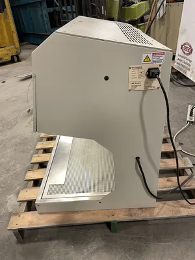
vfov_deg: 67.3
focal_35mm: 26
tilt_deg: -31.8
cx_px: 98
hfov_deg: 53.1
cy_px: 130
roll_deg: +5.8
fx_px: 195
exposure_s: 1/60
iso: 200
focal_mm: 4.2
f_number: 1.6
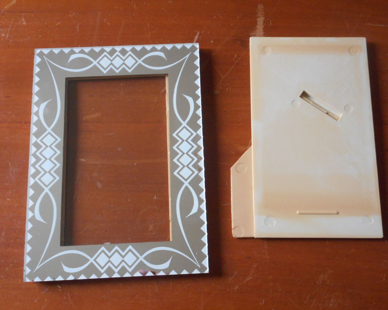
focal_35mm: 46
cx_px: 206
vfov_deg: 32.7
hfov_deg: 40.3
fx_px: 528
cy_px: 155
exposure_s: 1/8
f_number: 4.7
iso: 450
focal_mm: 7.9
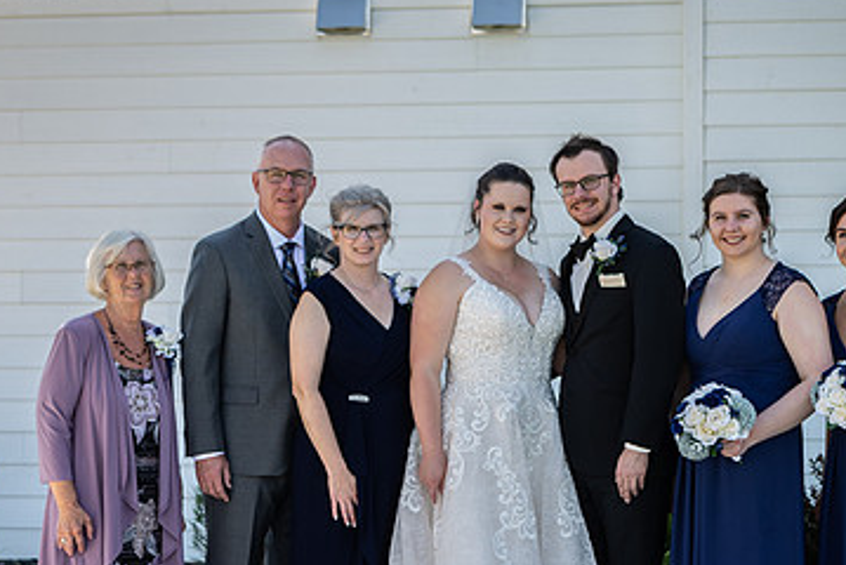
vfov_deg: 18.7
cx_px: 500
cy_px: 355
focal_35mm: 73
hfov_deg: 27.6
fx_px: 1717
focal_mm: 38
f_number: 3.2
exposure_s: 1/160
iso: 80
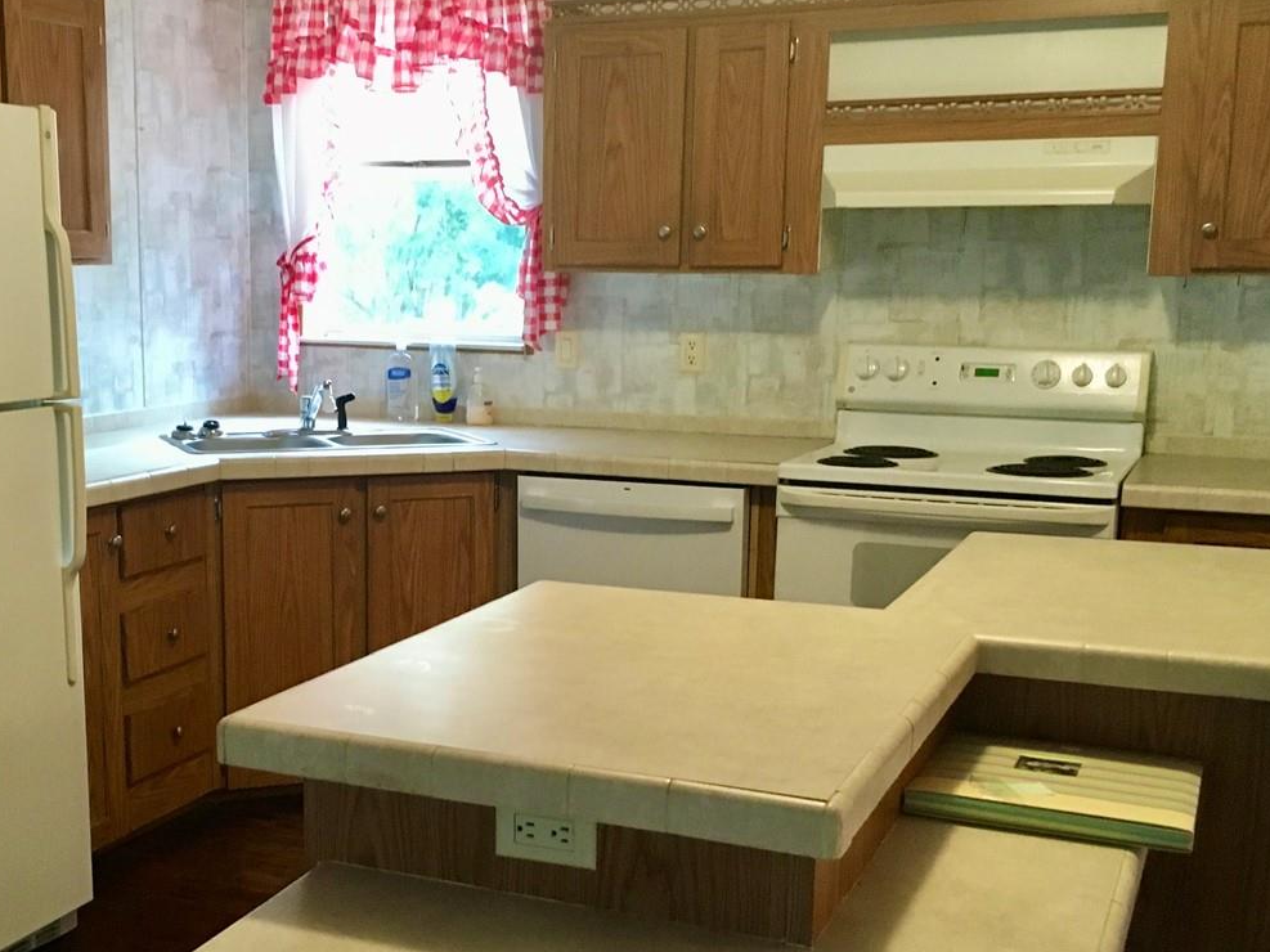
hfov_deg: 40.0
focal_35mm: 47
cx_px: 441
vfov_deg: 30.7
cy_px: 612
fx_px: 1724
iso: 200
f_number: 2.2
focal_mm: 4.15
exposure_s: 1/20
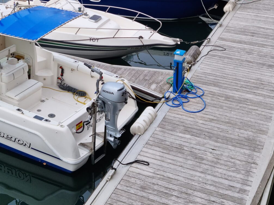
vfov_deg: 19.7
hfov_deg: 27.9
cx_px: 78
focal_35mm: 69
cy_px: -55
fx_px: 546
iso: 25
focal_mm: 5.9
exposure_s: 1/564
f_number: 2
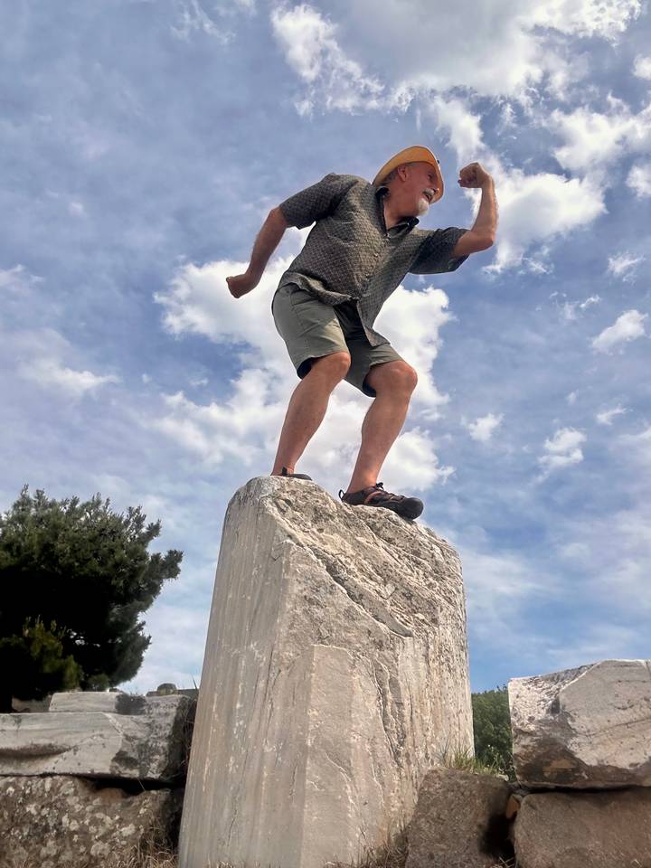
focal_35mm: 30
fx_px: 752
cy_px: 434
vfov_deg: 60.0
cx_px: 326
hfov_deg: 46.8
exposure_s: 1/2985
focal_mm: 2.69
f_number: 1.9
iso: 25
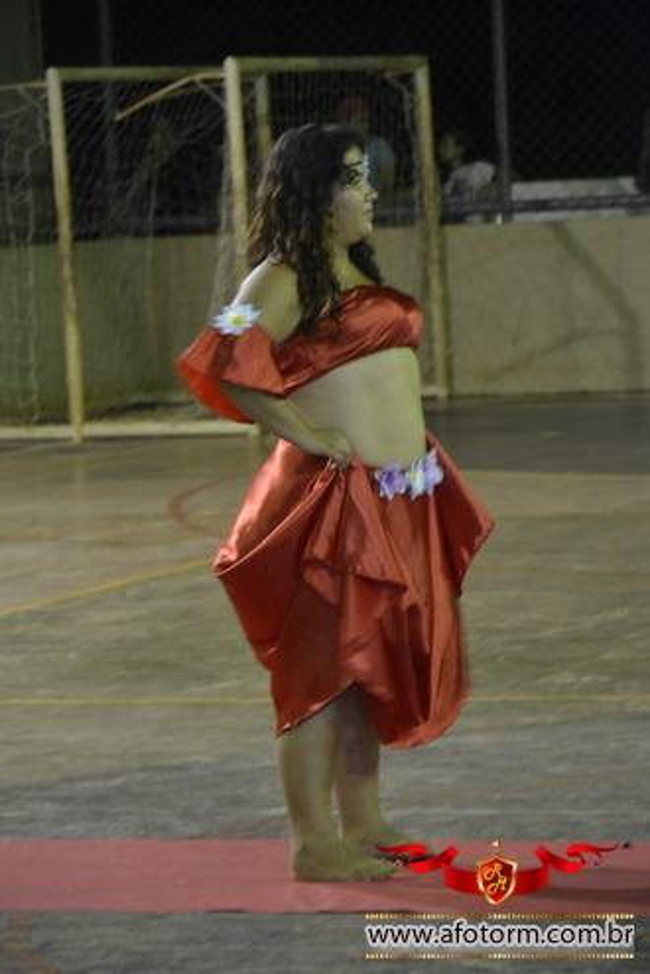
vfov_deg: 11.0
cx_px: 325
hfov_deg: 7.3
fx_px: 5078
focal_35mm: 188
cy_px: 487
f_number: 5.6
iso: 3200
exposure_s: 1/15
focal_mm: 125
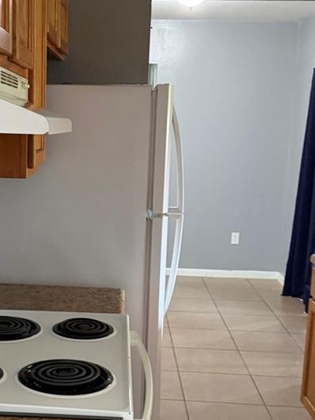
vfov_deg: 35.4
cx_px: 85
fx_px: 655
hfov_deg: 26.7
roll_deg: -1.1
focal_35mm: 54
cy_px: 261
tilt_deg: -11.5
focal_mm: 6.76
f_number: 1.78
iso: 800
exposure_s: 1/60
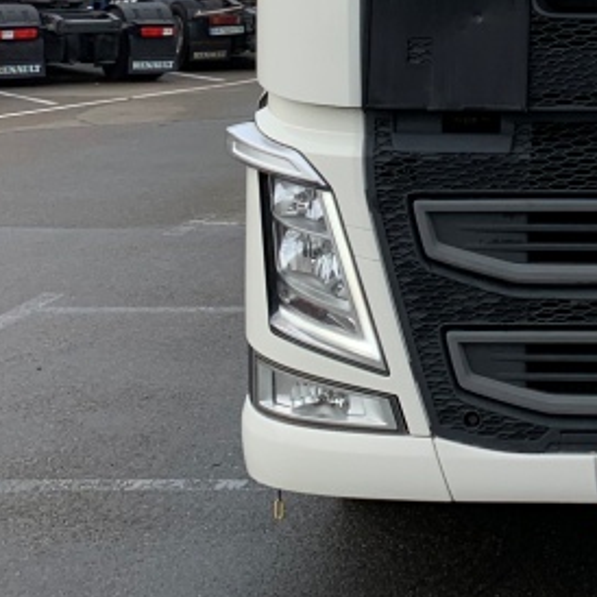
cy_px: -159
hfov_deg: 19.2
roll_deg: -0.7
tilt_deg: +2.8
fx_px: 1678
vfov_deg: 18.8
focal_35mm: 86
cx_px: 682
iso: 25
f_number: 1.8
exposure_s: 1/1845
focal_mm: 4.25
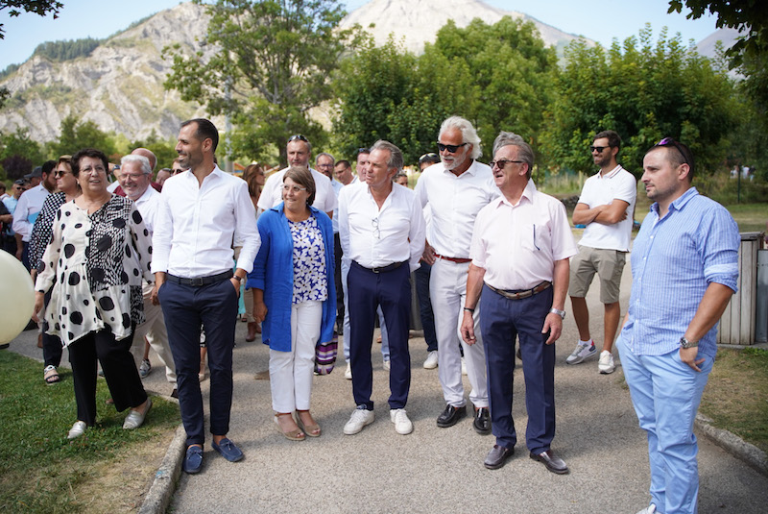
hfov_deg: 58.7
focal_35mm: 32
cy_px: 257
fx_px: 683
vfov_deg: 41.2
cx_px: 384
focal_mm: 32
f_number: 2.8
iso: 500
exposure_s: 1/2000
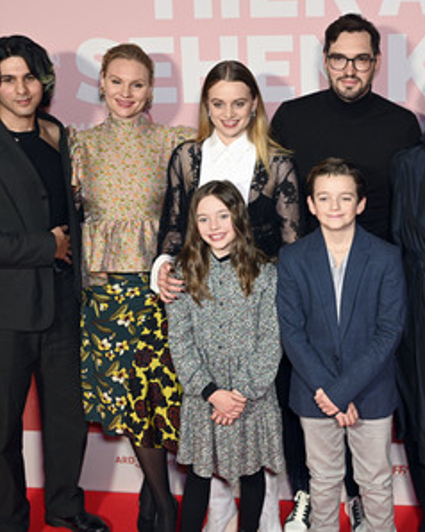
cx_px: 344
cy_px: 266
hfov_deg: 27.5
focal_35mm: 54
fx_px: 850
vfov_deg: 34.8
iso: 500
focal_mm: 38
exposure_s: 1/100
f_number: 4
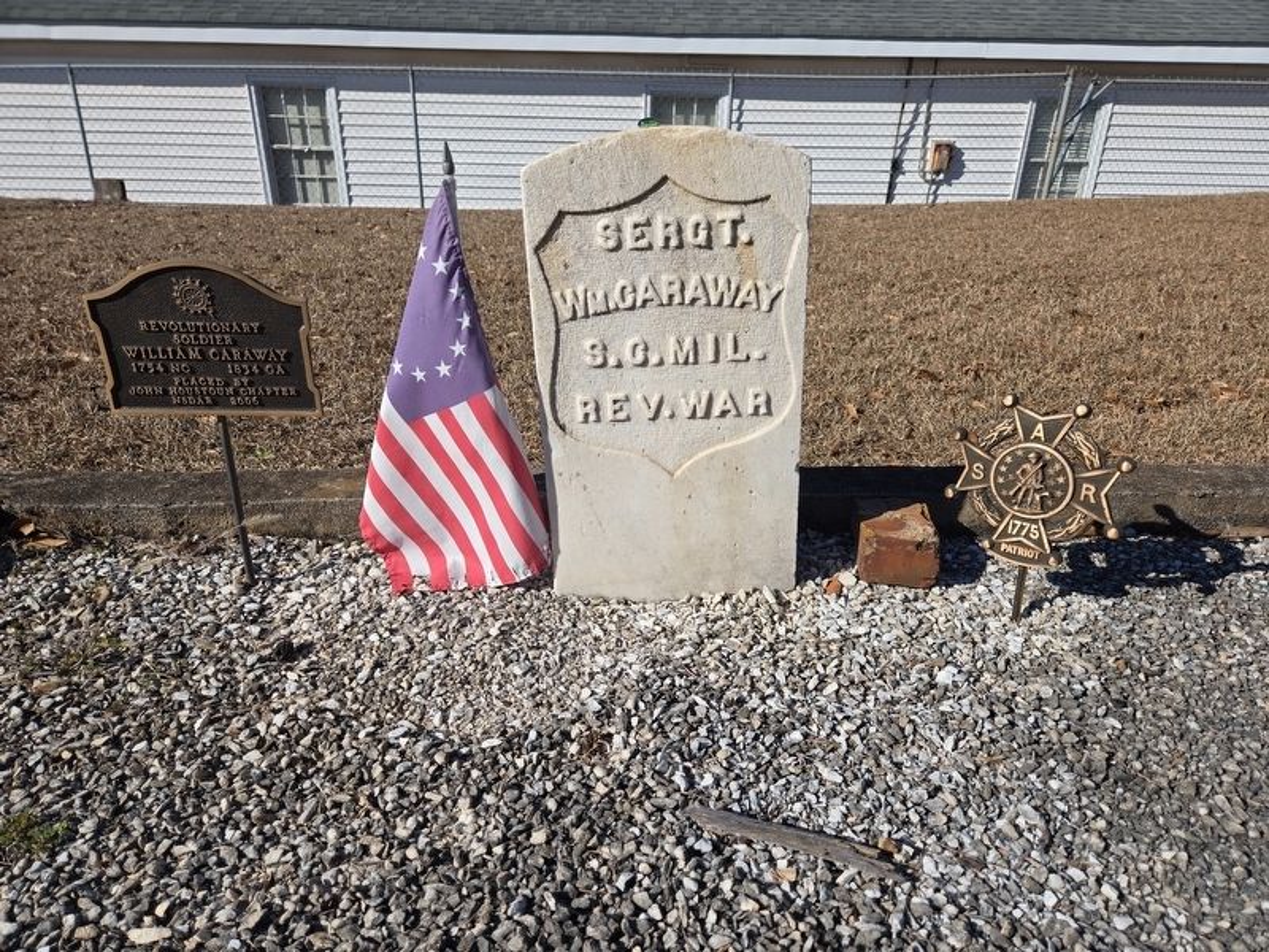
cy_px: 476
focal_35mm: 23
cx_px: 634
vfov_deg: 58.9
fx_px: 843
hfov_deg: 73.9
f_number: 1.8
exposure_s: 1/2805
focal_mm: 5.4
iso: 25
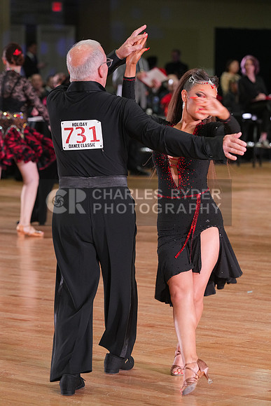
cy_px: 203
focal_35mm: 159
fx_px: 1794
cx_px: 136
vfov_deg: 12.9
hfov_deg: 8.6
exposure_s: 1/200
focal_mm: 159
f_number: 5
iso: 2500
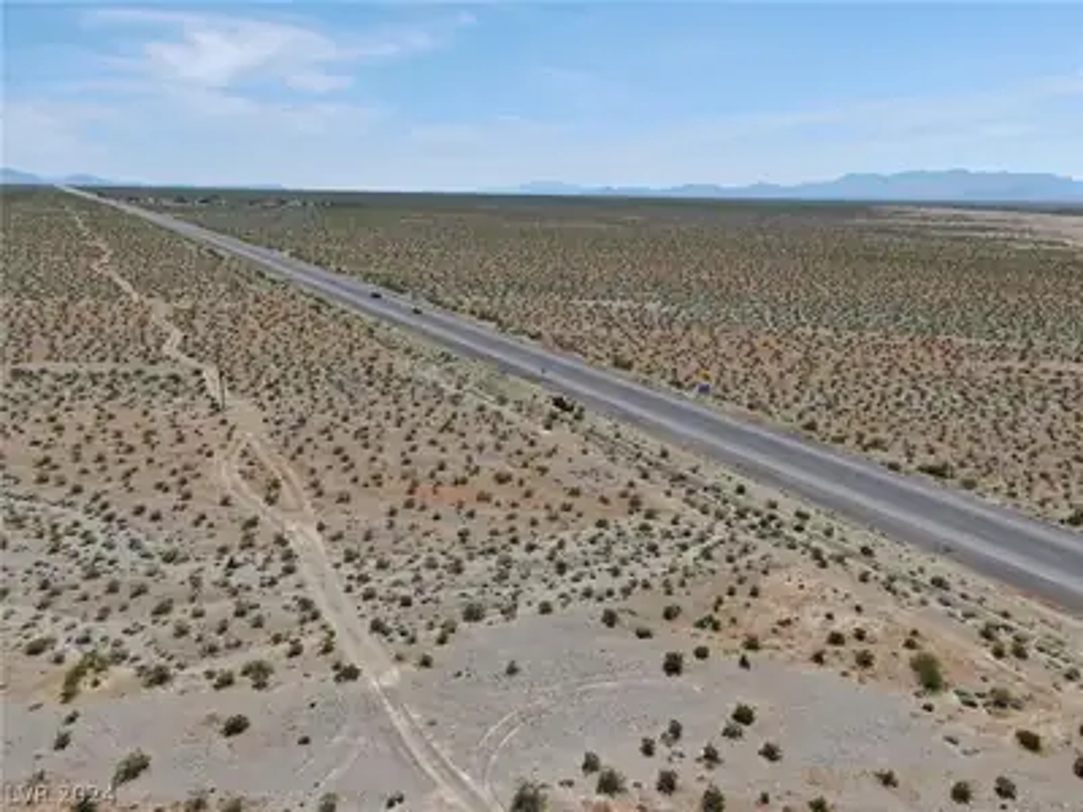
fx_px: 751
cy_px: 406
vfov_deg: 56.8
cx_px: 542
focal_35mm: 24
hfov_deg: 71.6
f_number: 2.8
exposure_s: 1/2000
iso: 110
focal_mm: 4.39
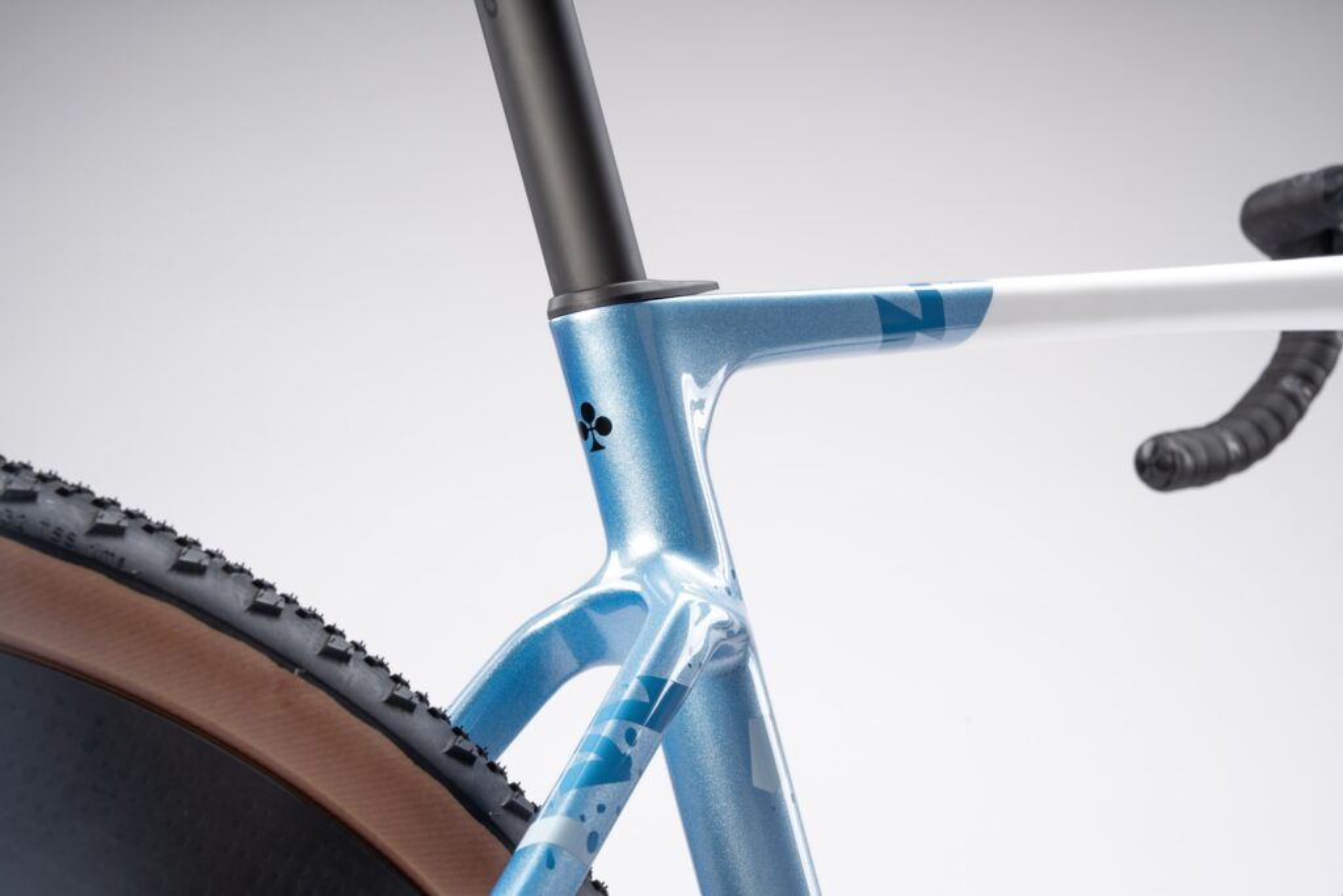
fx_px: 2612
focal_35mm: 70
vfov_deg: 19.5
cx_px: 672
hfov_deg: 28.8
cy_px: 448
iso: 100
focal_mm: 70
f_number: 16
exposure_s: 1/160
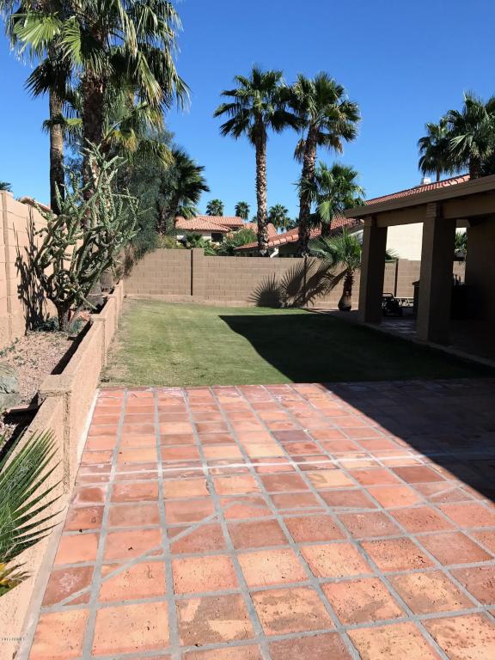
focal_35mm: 28
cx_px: 248
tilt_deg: -7.3
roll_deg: +0.7
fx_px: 534
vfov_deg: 63.4
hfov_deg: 49.7
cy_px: 330
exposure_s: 1/2336
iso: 20
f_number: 1.8
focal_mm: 3.99
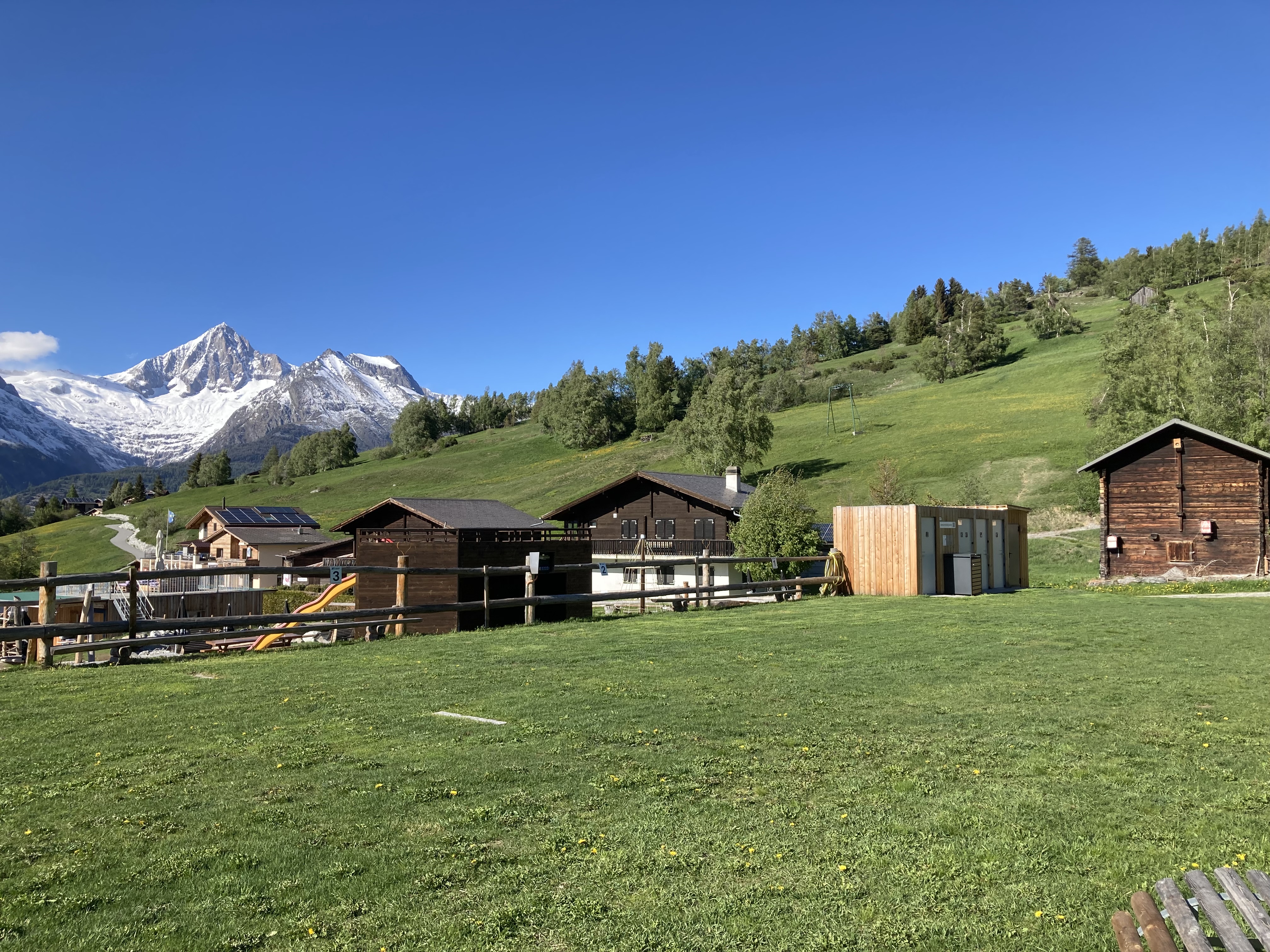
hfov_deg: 63.4
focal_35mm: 28
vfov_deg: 49.7
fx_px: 1027
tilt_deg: +3.7
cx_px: 635
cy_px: 476
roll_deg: -0.2
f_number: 1.8
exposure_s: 1/1453
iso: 20
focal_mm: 3.99
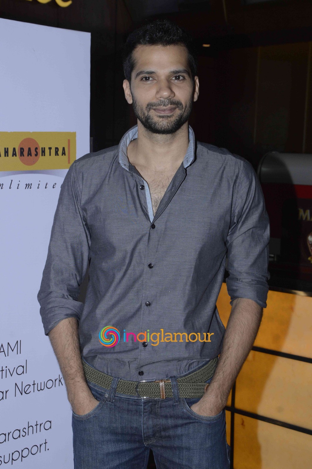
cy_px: 234
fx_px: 938
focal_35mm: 72
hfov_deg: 18.9
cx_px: 156
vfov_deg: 28.1
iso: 800
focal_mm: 48
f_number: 10
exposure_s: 1/160
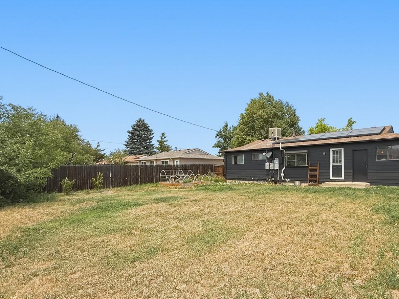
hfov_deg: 83.8
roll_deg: +0.4
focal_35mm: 19
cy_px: 165
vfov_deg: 68.5
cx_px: 236
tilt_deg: +1.9
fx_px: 219
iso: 50
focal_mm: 2.2
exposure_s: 1/2717
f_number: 2.2
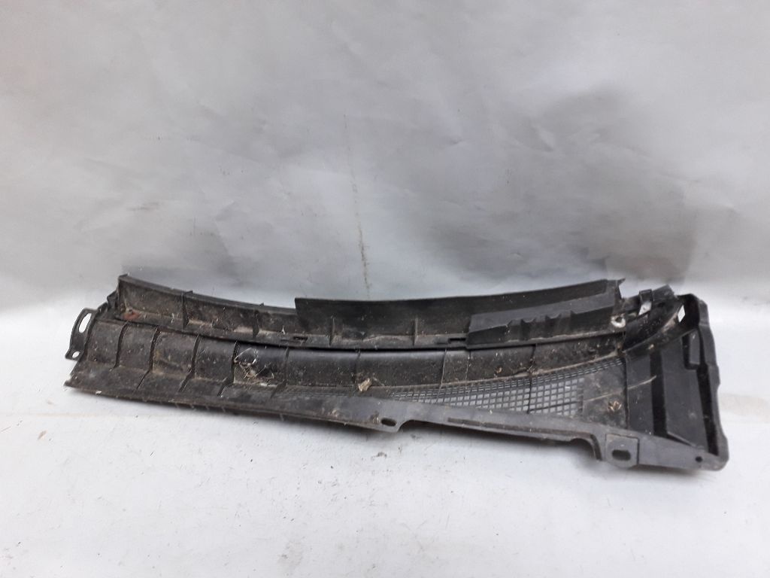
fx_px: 601
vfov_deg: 51.4
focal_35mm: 27
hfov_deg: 65.3
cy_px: 289
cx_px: 385
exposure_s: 1/50
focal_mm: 3.6
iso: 125
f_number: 1.9
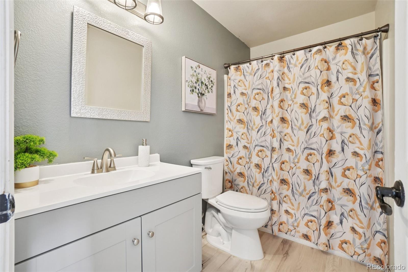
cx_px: 204
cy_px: 136
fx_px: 170
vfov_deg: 77.3
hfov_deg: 100.4
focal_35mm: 15
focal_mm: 10
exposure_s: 1/5
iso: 400
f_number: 8
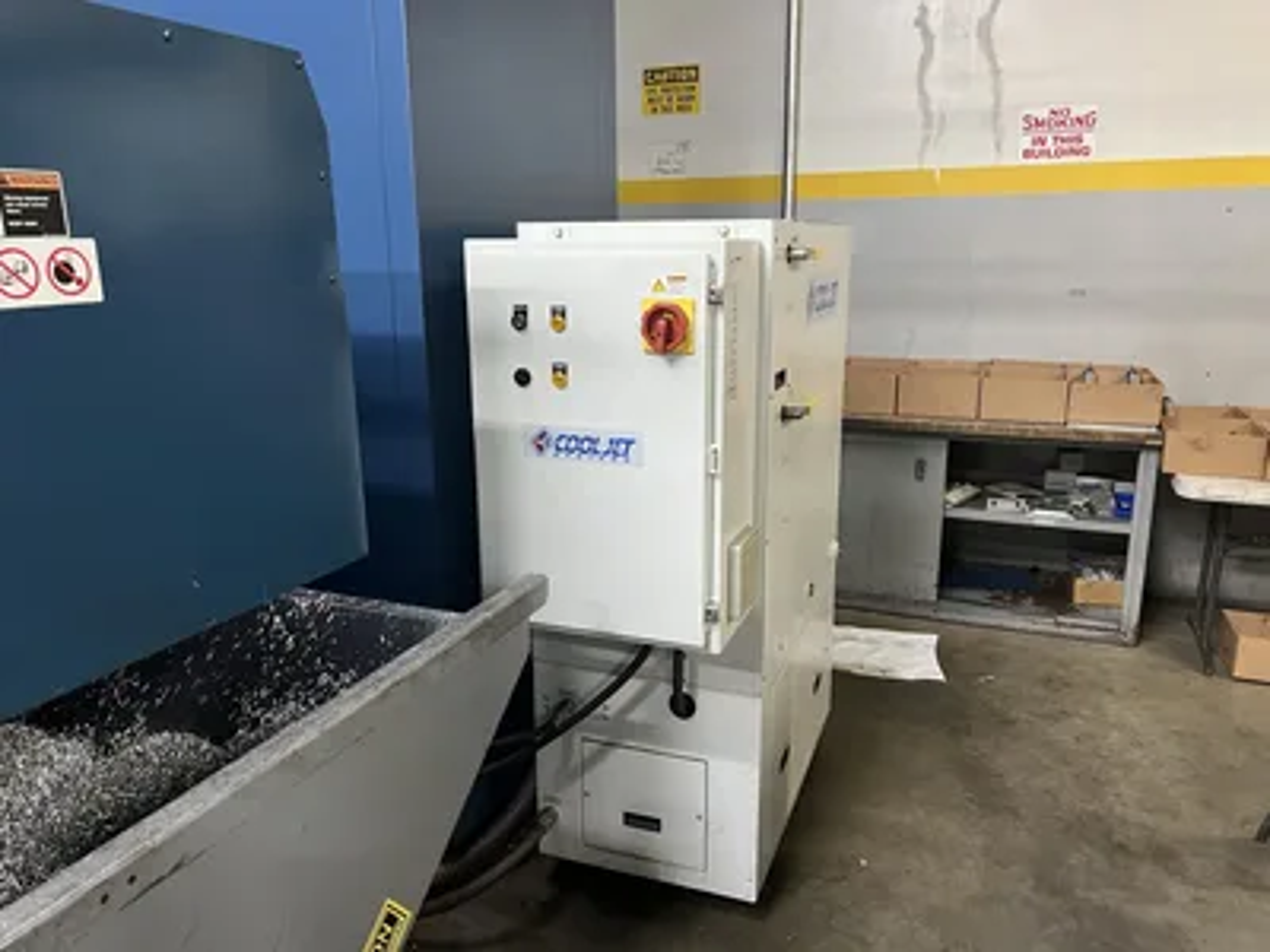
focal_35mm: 26
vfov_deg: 53.1
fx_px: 954
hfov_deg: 67.3
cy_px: 476
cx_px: 635
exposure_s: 1/60
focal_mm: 5.7
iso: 400
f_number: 1.5
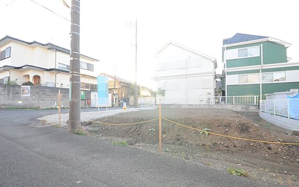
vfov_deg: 71.2
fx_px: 130
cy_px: 99
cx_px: 153
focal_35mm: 16
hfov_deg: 97.8
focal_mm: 10
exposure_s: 1/30
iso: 1600
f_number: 4
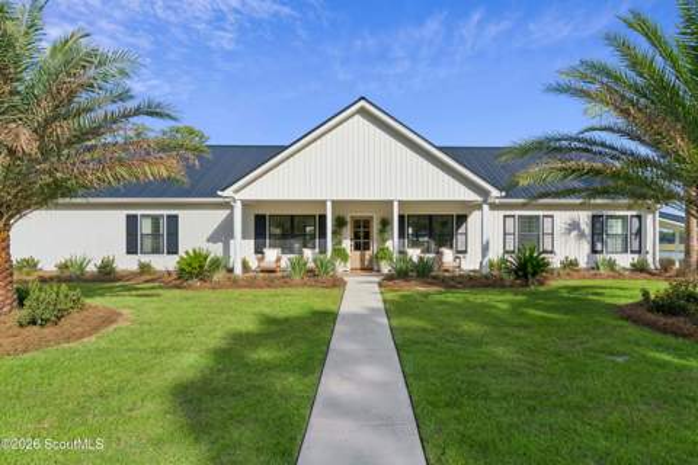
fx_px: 349
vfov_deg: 67.4
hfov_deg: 90.0
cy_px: 232
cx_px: 349
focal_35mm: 18
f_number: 8
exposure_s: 1/800
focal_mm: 18
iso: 250
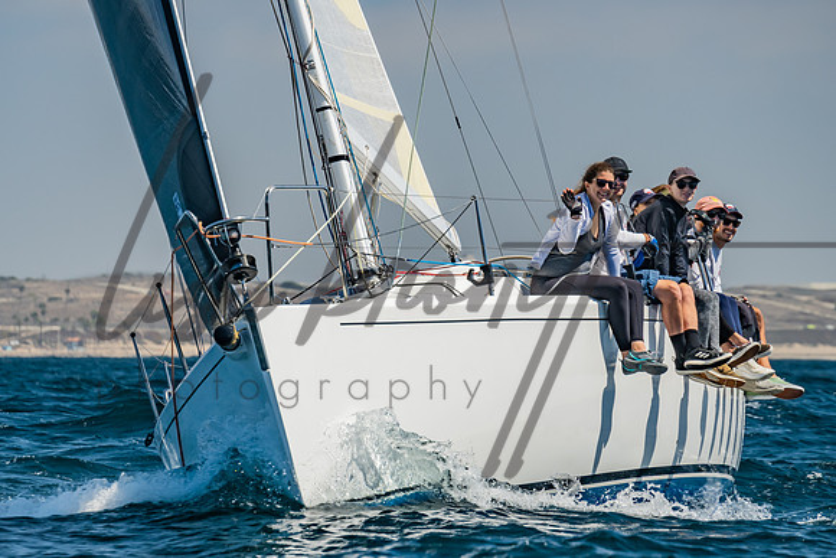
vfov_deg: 4.5
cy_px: 260
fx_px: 7175
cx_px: 371
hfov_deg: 6.7
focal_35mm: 309
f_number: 6.3
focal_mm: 200
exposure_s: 1/500
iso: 160
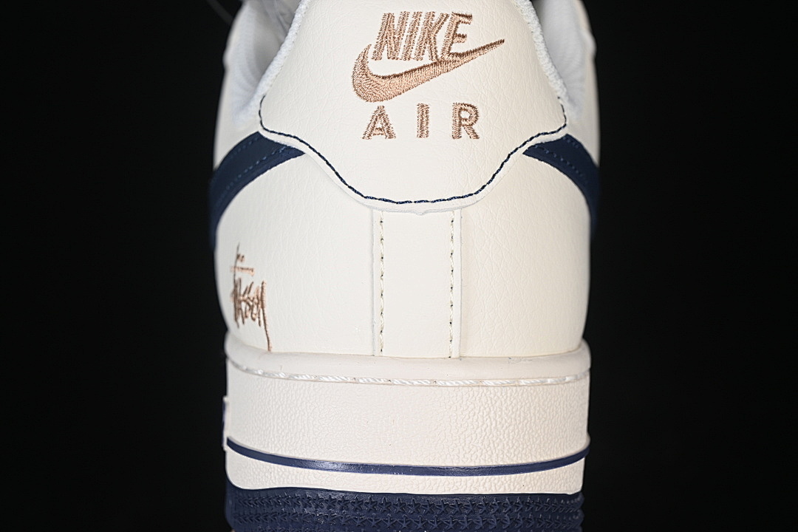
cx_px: 399
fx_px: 1662
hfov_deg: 27.0
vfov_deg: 18.2
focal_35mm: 75
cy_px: 266
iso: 160
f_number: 7.1
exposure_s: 1/80
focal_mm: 50
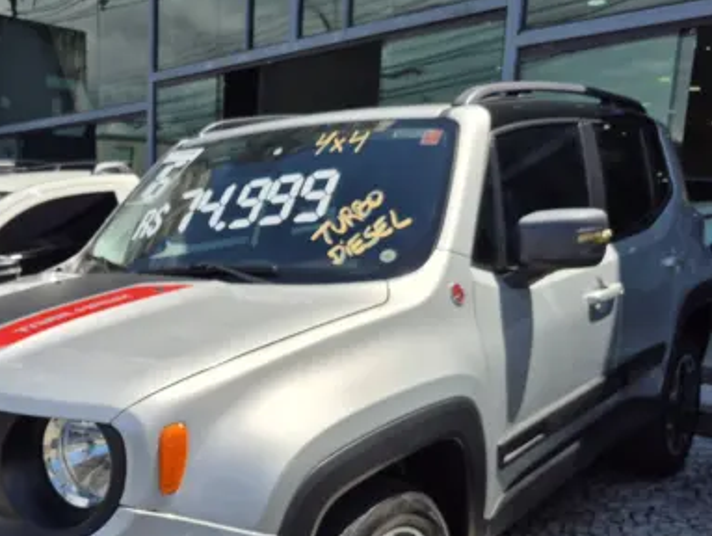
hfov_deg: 49.8
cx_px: 201
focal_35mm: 36
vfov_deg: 38.8
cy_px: 395
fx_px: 741
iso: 25
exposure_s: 1/2656
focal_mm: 5.4
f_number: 1.8
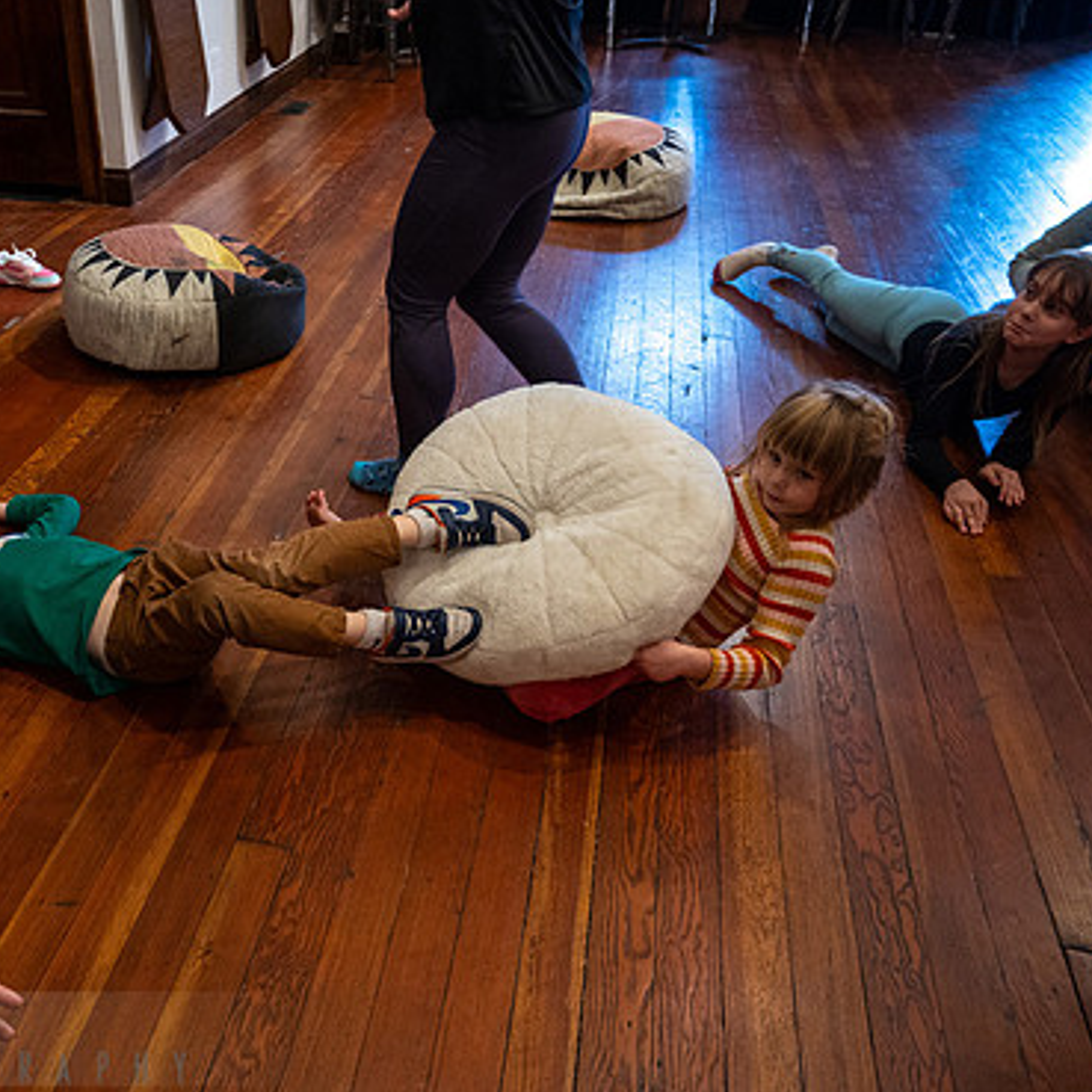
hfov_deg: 49.3
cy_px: 536
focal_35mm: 32
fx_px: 1142
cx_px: 290
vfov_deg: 51.1
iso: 3200
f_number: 4
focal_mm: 24
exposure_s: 1/125
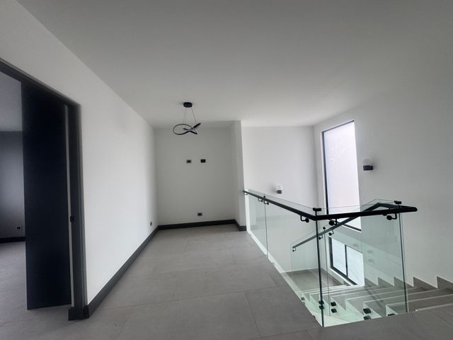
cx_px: 226
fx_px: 183
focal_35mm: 14
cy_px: 170
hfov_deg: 102.1
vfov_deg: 85.7
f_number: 2.2
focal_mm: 2.22
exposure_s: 1/120
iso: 100
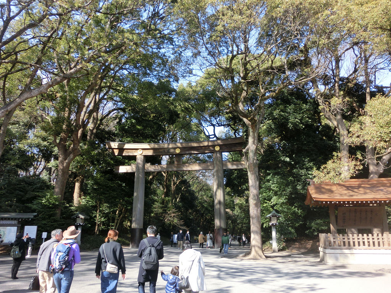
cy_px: 146
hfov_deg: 63.4
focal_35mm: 28
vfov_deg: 49.7
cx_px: 196
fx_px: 316
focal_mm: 5
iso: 80
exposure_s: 1/250
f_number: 3
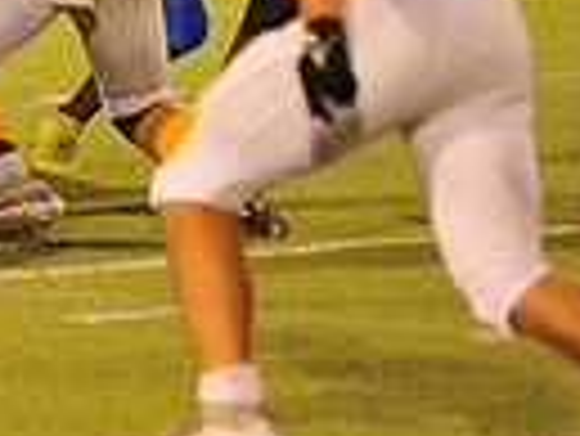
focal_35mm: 627
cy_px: -211
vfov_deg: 2.4
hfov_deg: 3.1
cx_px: -688
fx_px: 10515
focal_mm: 145
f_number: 2.8
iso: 2000
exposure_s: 1/250
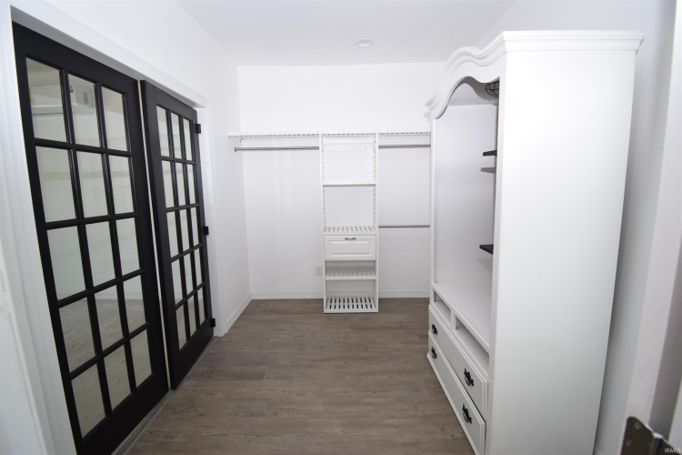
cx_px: 341
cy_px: 228
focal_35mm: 15
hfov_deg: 100.4
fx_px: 284
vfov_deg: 77.3
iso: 400
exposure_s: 1/100
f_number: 5
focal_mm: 10
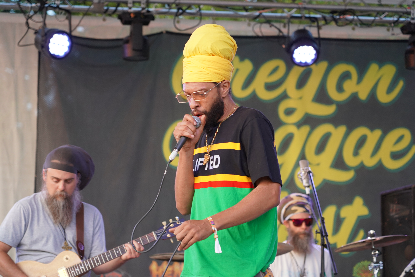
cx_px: 208
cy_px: 138
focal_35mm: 105
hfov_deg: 19.5
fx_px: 1210
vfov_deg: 13.0
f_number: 4
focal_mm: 105
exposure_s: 1/160
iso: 1000
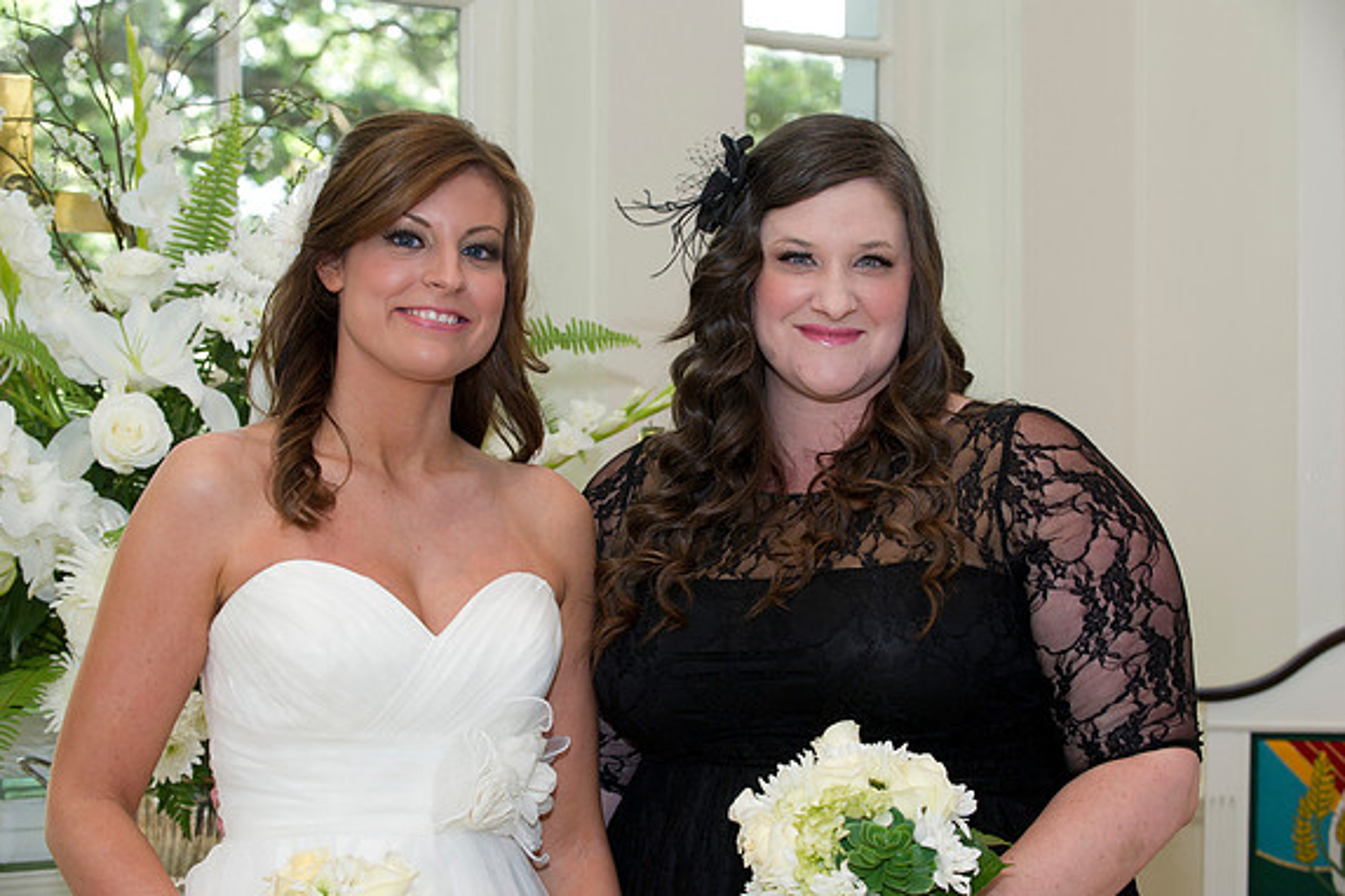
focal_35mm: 87
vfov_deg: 15.7
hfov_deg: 23.4
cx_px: 669
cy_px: 448
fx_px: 3250
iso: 800
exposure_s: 1/125
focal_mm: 86
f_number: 5.6
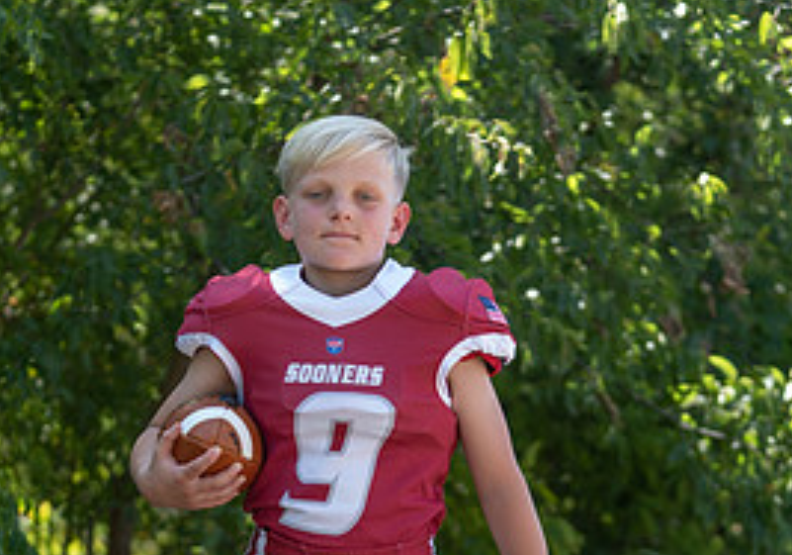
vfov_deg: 7.9
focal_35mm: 179
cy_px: 571
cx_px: 380
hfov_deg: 11.3
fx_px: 4000
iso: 80
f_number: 2.8
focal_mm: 70
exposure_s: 1/320
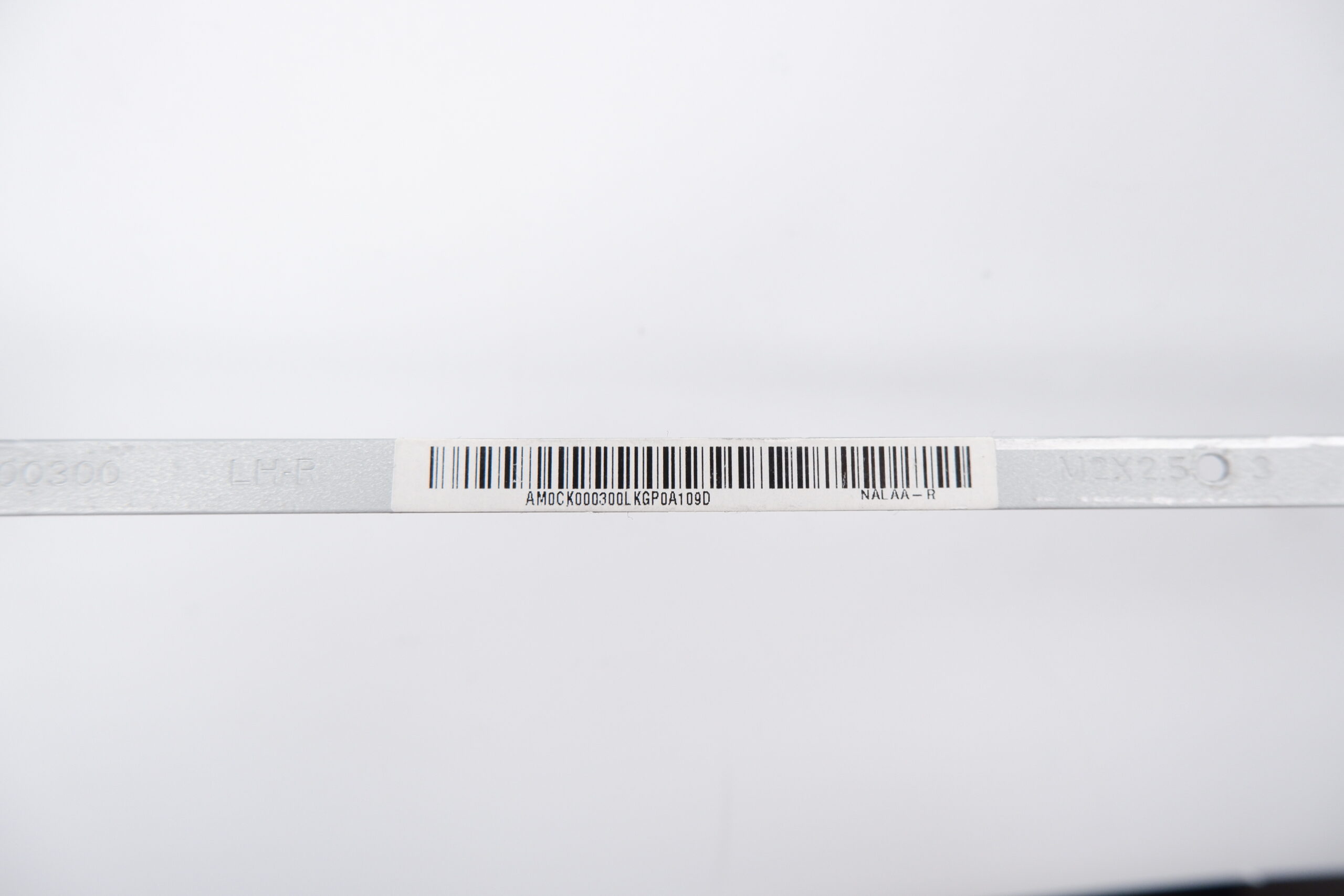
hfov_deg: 76.1
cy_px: 448
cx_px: 672
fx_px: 859
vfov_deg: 55.1
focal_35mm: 23
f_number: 5.6
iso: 800
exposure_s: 1/125
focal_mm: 15
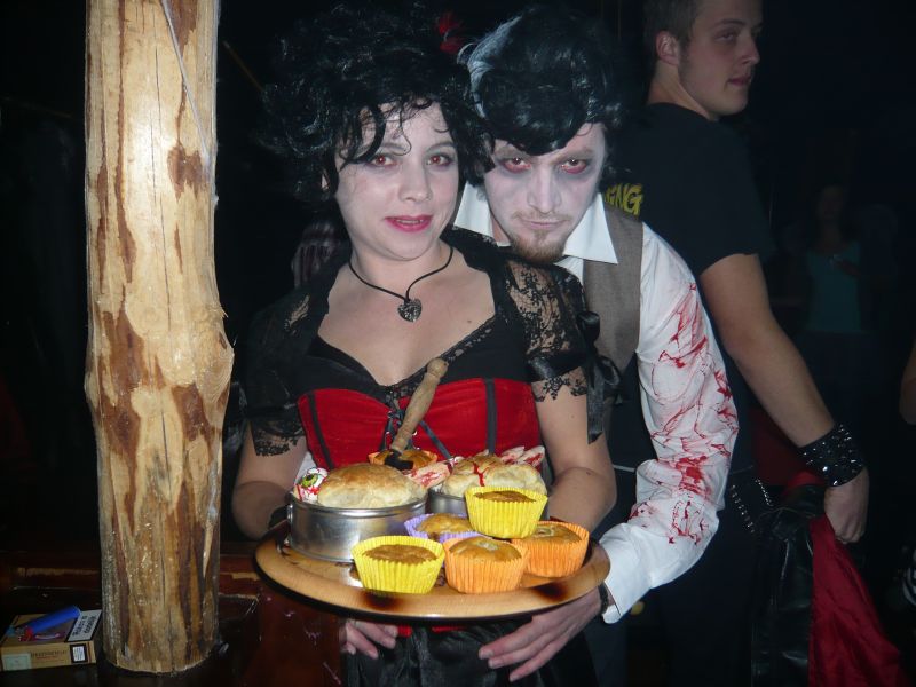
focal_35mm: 28
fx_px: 741
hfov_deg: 63.4
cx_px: 458
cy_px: 344
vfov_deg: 49.7
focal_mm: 4.6
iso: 100
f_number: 2.8
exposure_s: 1/30
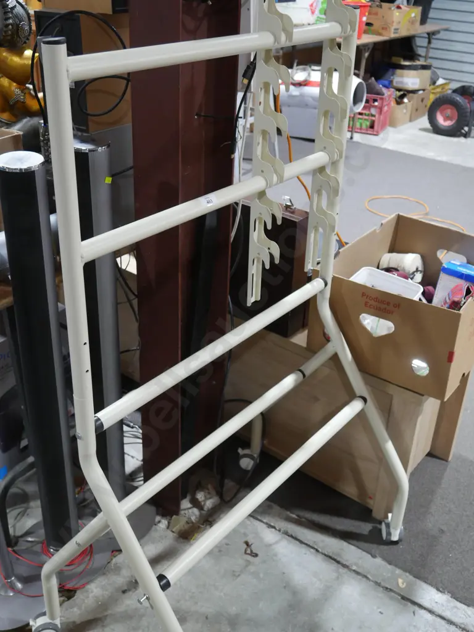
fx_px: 730
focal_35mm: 40
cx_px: 237
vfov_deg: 46.8
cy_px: 316
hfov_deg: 36.0
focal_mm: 20
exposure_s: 1/60
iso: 1000
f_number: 4.4
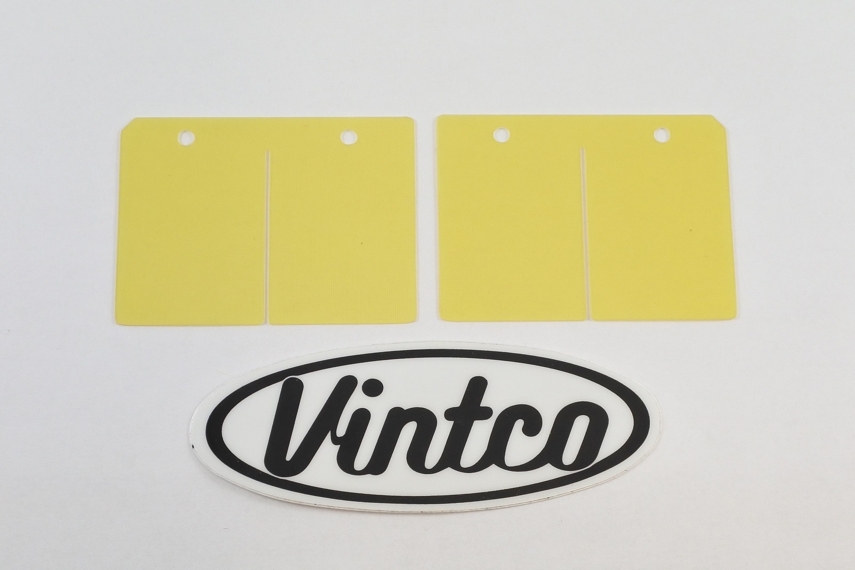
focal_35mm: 37
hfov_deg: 51.9
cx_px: 428
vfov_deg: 36.0
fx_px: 879
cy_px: 285
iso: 400
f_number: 4
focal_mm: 14
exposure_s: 1/160
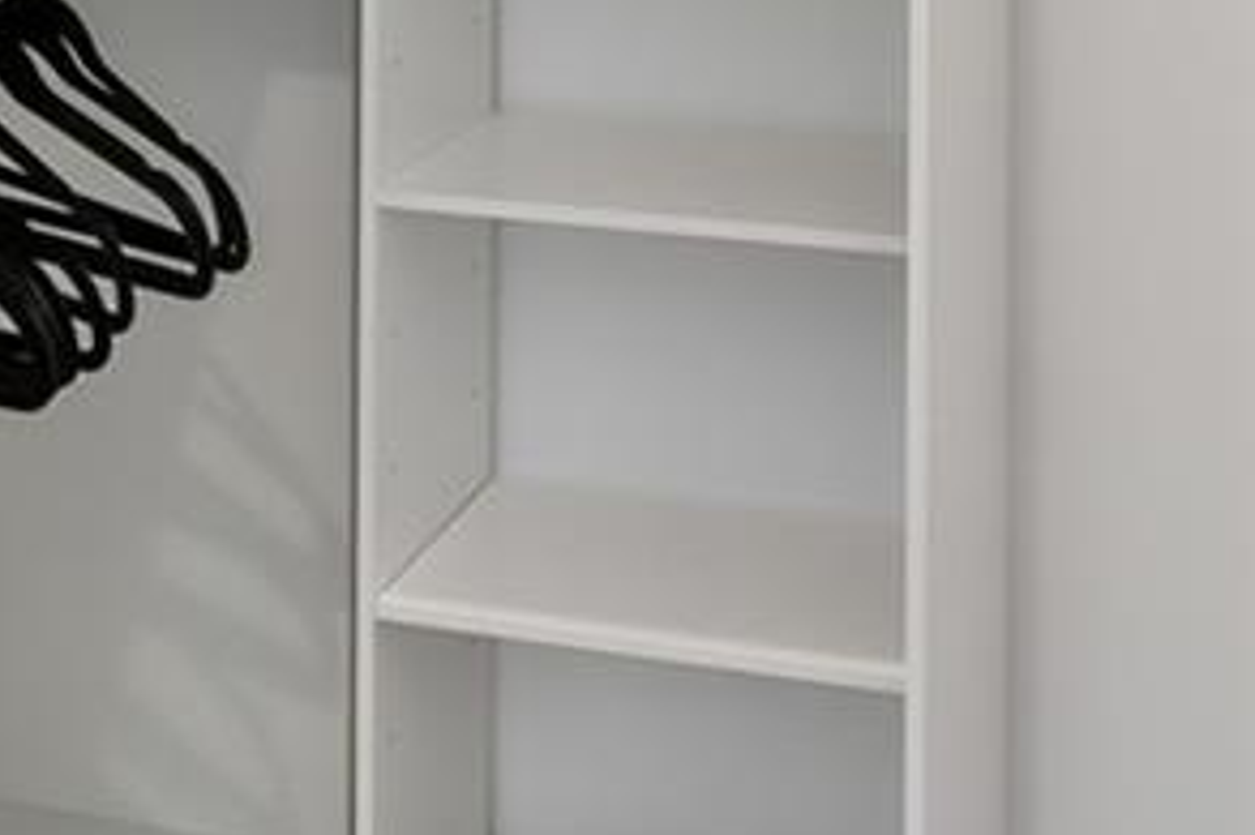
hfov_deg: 24.5
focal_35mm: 82
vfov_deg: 14.9
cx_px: 334
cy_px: -565
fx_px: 2857
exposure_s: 1/40
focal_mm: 10
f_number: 7.1
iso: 100
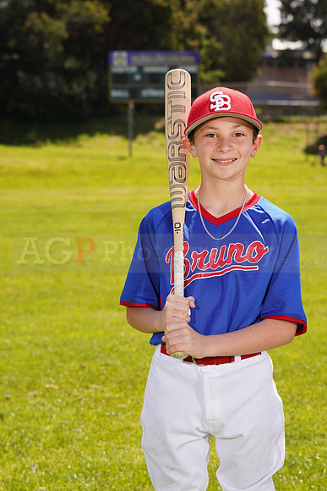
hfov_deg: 13.7
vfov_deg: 20.4
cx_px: 164
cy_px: 246
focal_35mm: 100
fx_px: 1362
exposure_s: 1/160
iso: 100
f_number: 9
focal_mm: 100
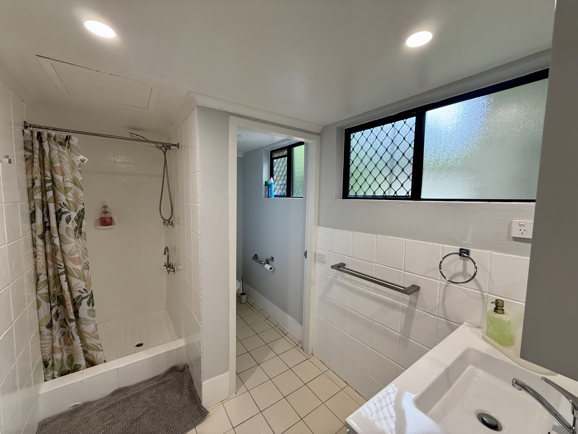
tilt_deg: -4.1
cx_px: 289
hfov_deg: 102.1
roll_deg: -0.7
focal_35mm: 14
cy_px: 217
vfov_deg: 85.7
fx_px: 234
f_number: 2.2
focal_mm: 2.22
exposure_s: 1/100
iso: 80
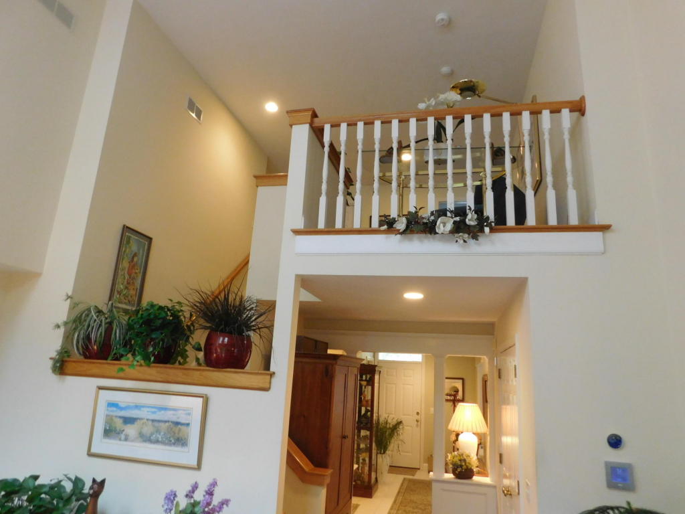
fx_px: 455
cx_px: 342
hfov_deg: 73.9
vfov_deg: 58.9
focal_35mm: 23
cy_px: 257
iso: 400
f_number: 3
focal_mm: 4
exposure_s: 1/30
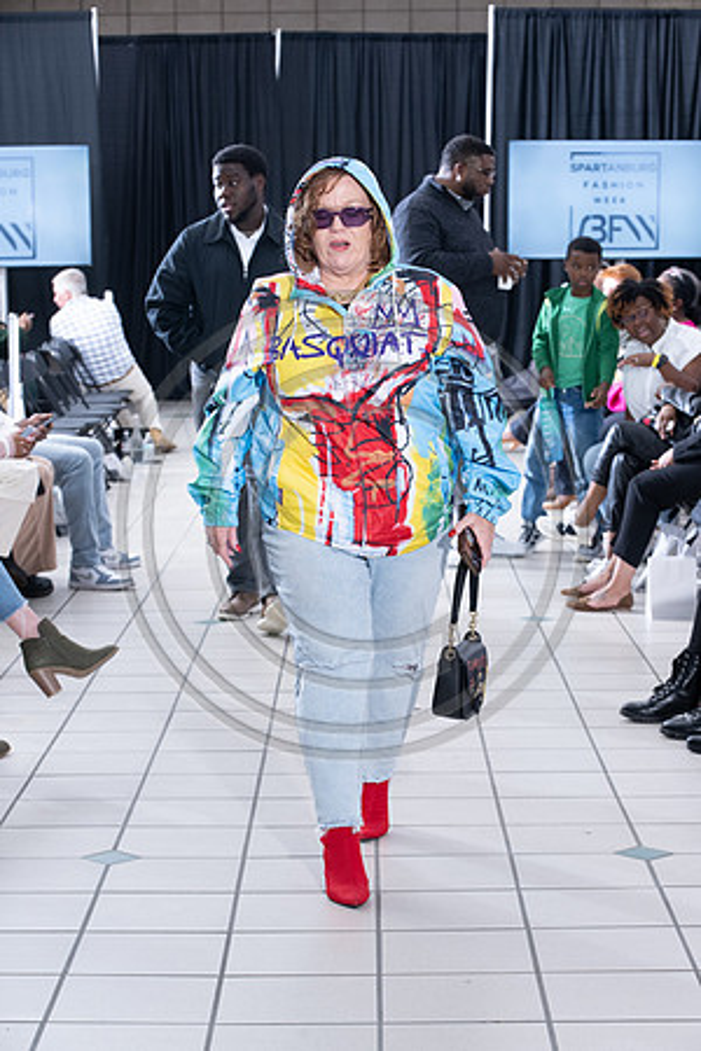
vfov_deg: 23.9
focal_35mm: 85
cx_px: 350
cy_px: 526
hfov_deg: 16.1
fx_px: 2483
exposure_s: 1/160
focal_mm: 85
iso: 1250
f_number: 7.1
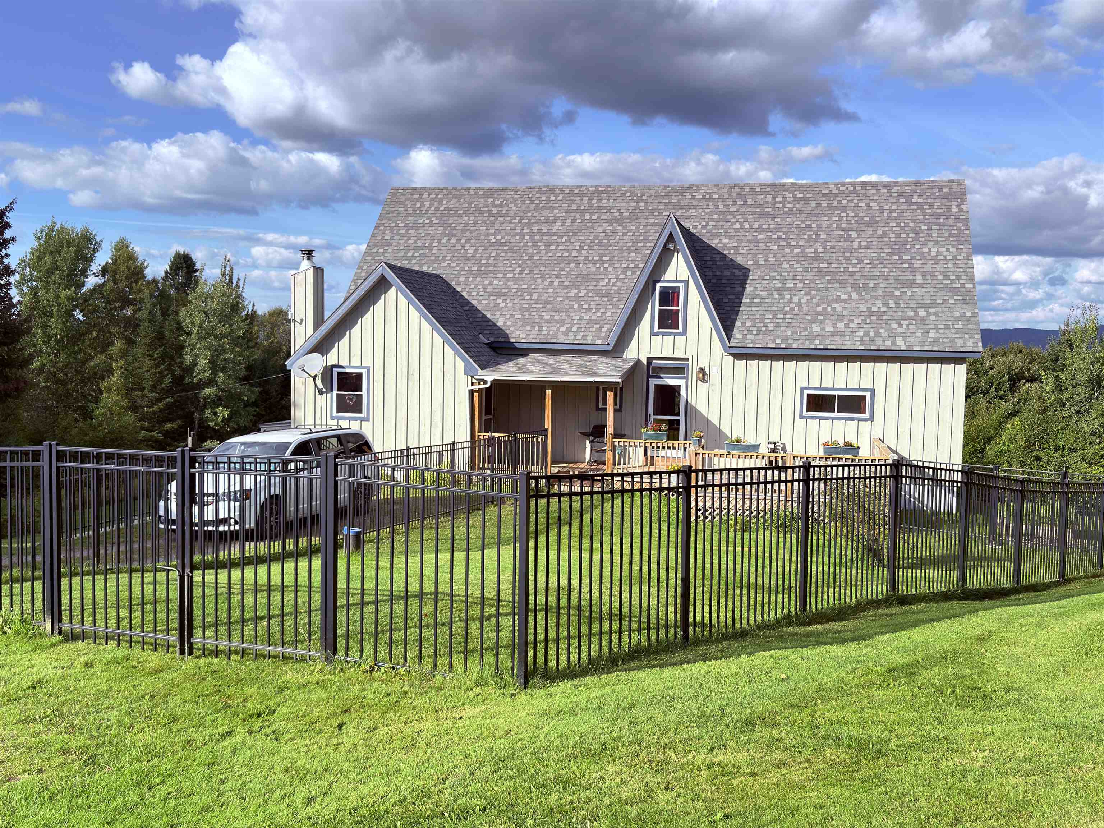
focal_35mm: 35
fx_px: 1116
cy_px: 414
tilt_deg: -4.4
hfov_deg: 52.6
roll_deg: -1.0
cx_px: 552
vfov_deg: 40.7
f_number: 1.78
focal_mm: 6.76
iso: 80
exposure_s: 1/2545
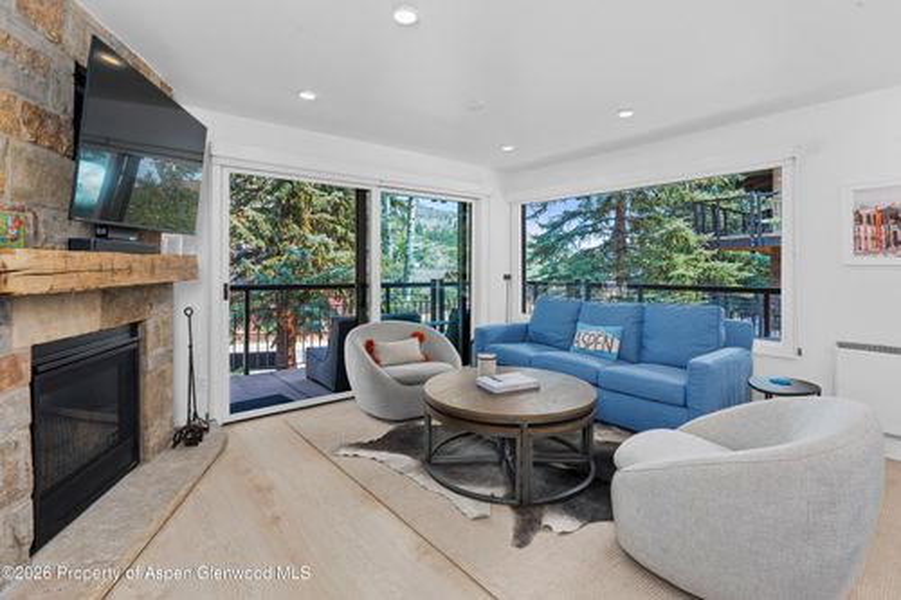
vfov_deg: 70.4
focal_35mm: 17
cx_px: 450
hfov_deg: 93.3
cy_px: 300
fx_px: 425
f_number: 11
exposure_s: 1/2.5
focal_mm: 17
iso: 400
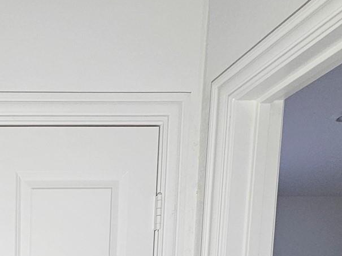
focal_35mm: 44
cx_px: -72
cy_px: 390
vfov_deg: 24.8
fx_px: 435
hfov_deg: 34.2
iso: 80
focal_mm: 2.2
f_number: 2.2
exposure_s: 1/60
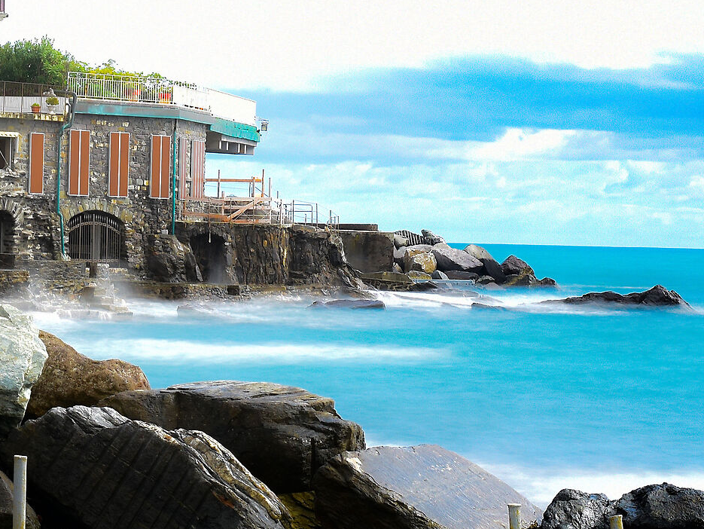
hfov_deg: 10.7
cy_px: 197
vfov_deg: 8.0
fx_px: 3764
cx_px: 240
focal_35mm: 185
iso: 320
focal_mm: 50
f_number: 13
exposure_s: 8
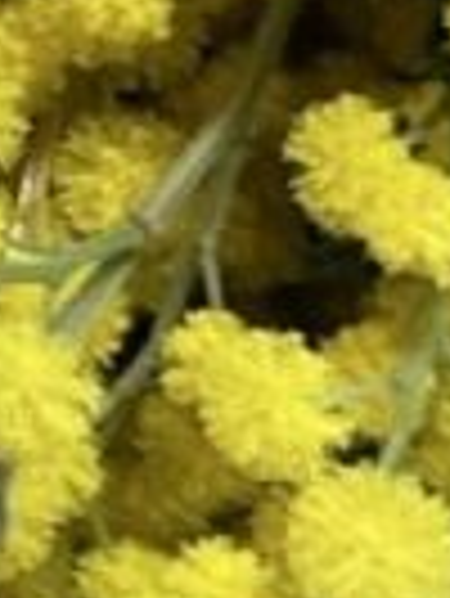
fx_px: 3461
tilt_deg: -60.4
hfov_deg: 6.4
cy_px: -634
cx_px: -1152
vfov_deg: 9.2
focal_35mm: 200
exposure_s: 1/50
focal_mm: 4.2
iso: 250
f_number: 1.6
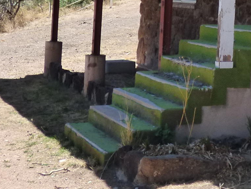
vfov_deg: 14.3
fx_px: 725
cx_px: 252
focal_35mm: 100
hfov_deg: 19.1
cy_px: -39
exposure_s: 1/800
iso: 200
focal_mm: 5.29
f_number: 3.3
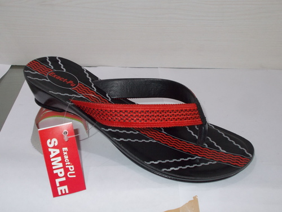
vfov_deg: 36.8
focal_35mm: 39
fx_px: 318
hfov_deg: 47.9
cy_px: 106
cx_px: 141
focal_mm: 6.9
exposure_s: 1/30
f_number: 3.9
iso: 200
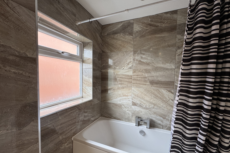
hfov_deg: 100.4
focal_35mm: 15
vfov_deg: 77.2
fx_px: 96
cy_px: 81
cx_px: 118
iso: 160
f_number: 2.2
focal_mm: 2.22
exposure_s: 1/100
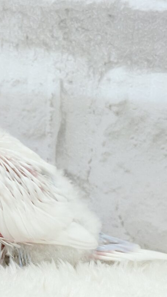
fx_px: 661
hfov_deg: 14.2
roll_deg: -3.5
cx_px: 0
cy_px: 147
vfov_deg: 25.3
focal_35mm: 84
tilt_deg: -7.5
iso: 50
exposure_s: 1/100
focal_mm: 5.96
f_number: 1.6
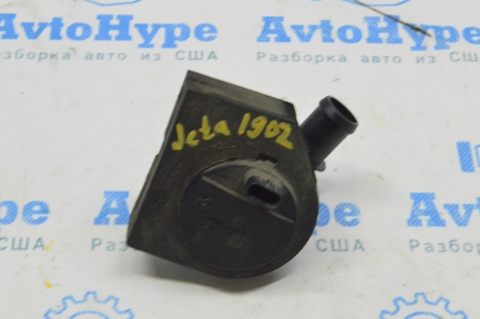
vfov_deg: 16.5
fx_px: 1099
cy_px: 160
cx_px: 240
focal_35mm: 82
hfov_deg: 24.6
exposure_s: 1/20
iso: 6400
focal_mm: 55
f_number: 20
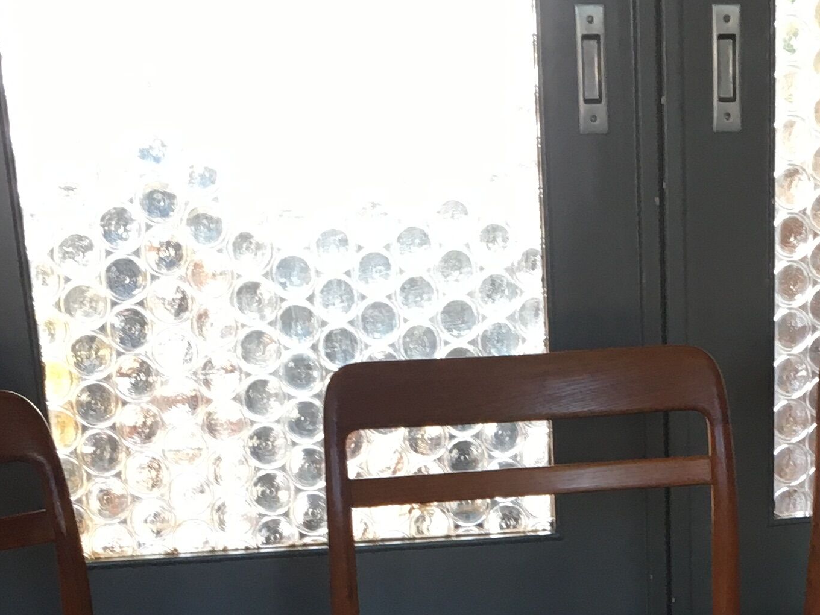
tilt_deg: -21.0
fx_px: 2037
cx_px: 703
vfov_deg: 16.1
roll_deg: +0.4
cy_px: 853
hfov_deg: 22.3
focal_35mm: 86
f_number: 2.2
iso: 32
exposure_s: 1/33
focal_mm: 4.15
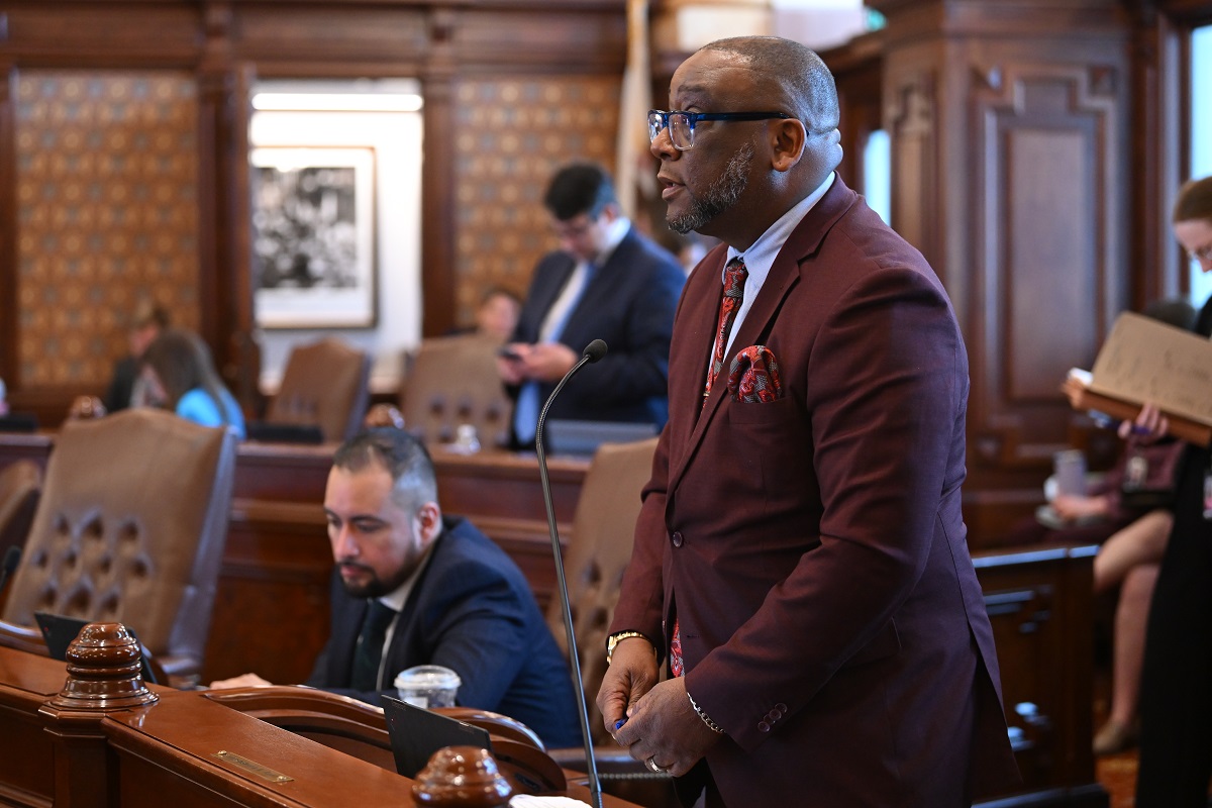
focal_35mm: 80
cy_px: 404
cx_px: 606
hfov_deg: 25.4
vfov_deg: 17.1
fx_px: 2693
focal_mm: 80
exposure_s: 1/200
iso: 3200
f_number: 2.8
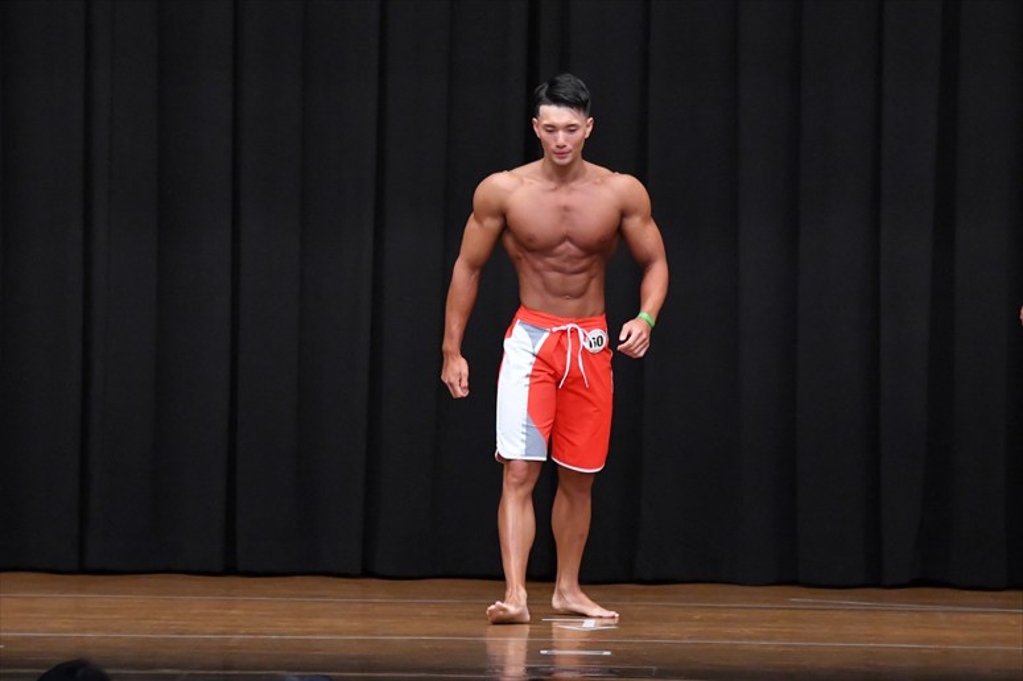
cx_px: 512
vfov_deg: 6.1
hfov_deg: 9.2
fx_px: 6391
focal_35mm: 225
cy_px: 340
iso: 8000
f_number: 5.6
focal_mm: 150
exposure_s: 1/400
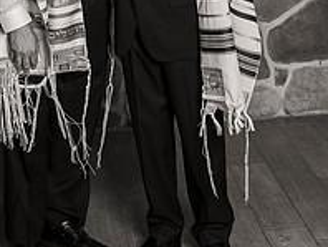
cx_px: 114
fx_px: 1034
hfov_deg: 18.0
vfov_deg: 13.3
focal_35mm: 109
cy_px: -30
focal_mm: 50
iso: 800
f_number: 4
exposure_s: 1/200
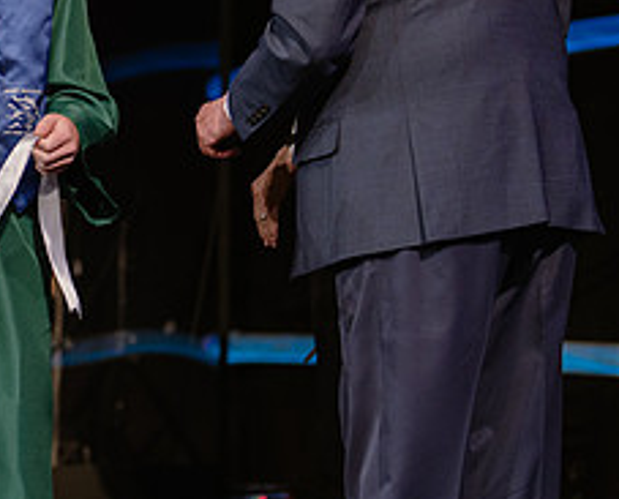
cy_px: 106
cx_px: -38
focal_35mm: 140
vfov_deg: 11.0
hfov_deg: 13.5
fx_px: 2573
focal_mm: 50
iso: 640
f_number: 1.2
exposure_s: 1/320
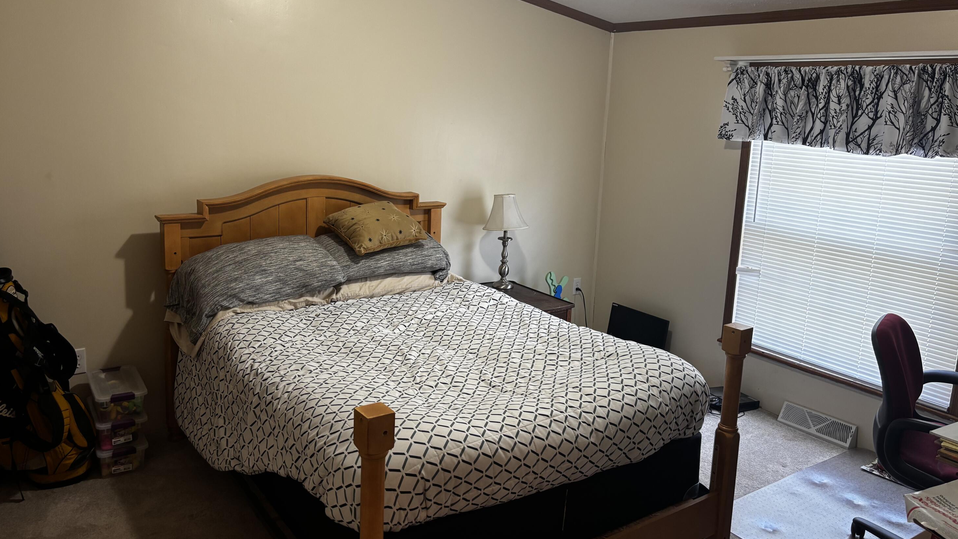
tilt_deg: -9.9
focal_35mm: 29
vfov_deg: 40.1
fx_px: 737
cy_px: 231
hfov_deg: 66.1
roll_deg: -2.2
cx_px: 483
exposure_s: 1/60
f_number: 1.6
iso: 125
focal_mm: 5.96
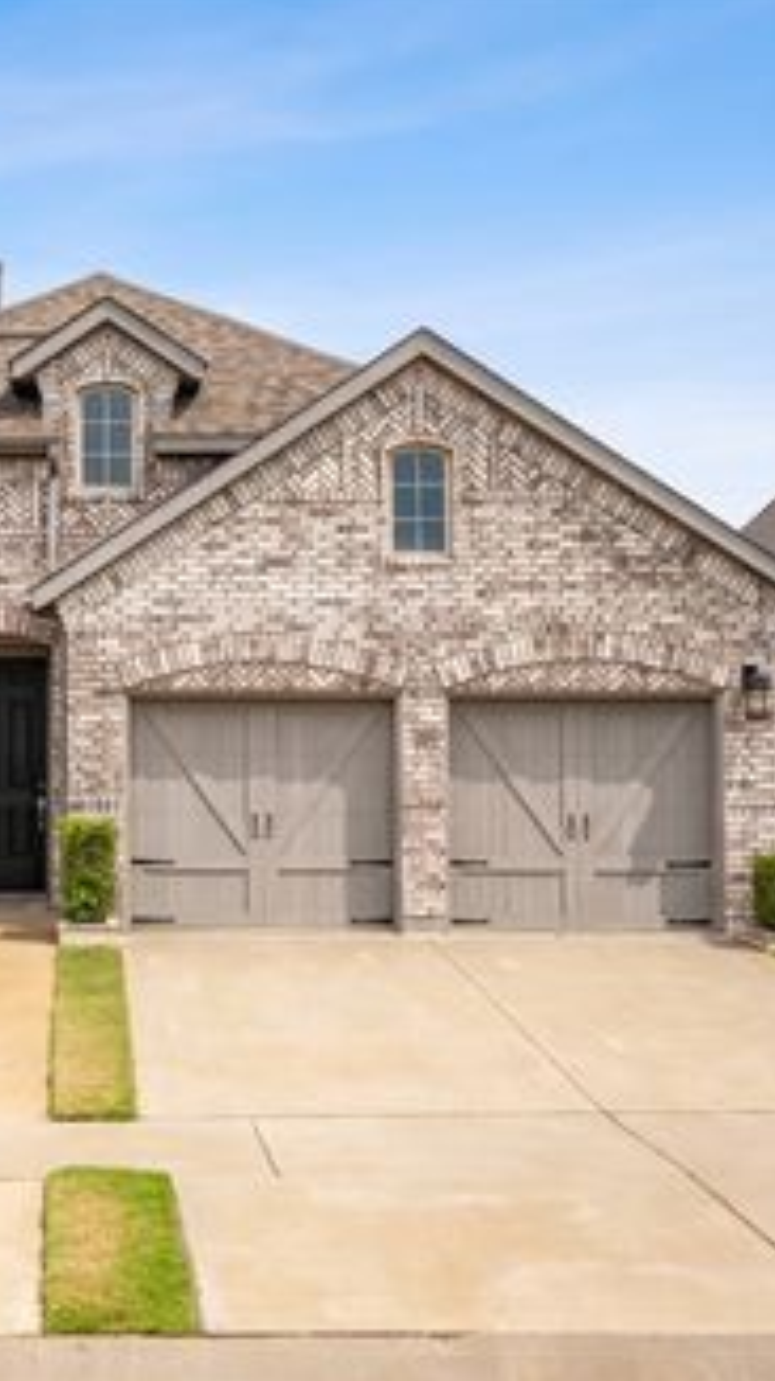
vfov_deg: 39.2
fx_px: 1939
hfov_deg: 22.1
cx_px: 89
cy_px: 680
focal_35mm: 53
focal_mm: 33
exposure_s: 1/1000
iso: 800
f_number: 7.1
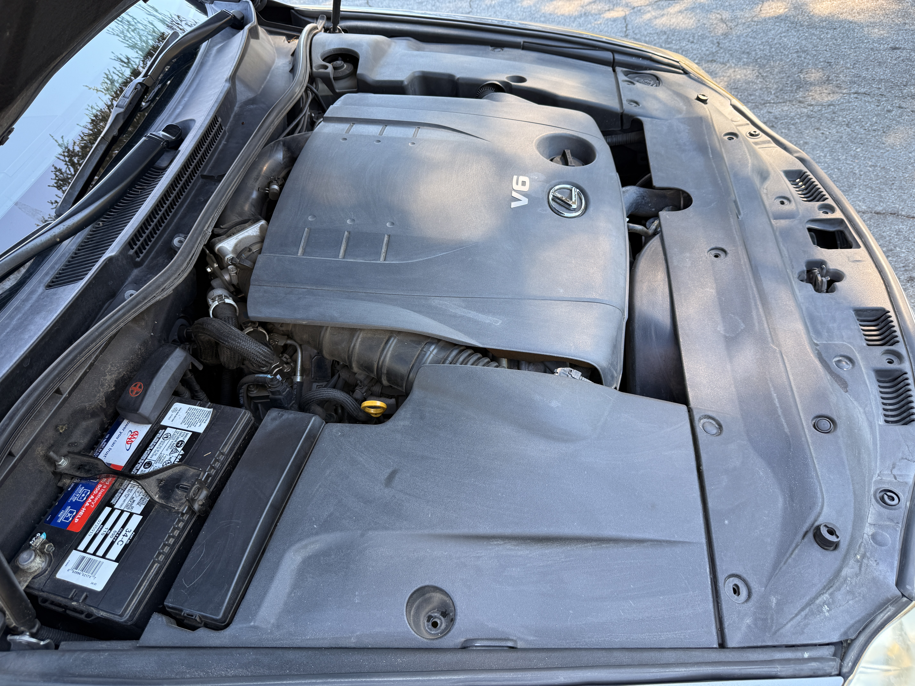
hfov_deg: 71.6
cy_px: 343
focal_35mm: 24
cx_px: 458
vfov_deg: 56.8
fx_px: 634
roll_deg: +12.9
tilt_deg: -41.5
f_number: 1.78
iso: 80
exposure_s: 1/137
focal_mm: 6.76
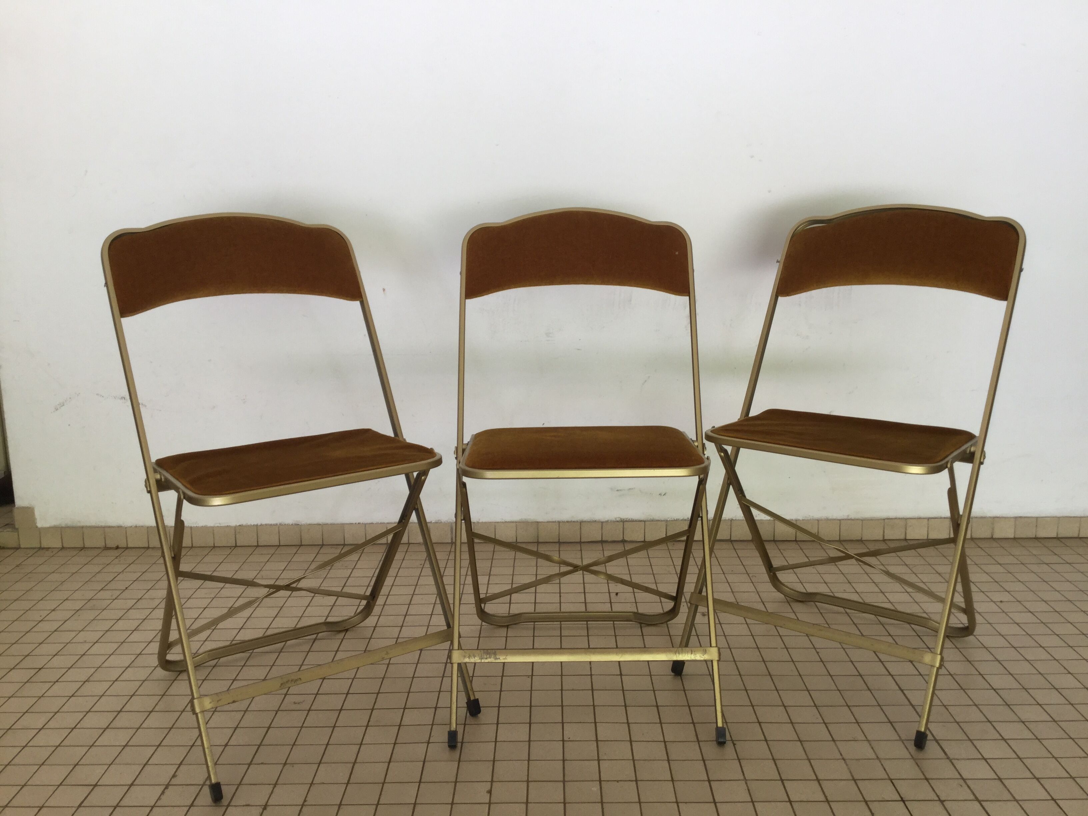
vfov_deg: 45.4
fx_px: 974
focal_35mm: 31
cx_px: 544
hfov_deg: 58.4
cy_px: 408
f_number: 2.4
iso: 32
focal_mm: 3.3
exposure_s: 1/33
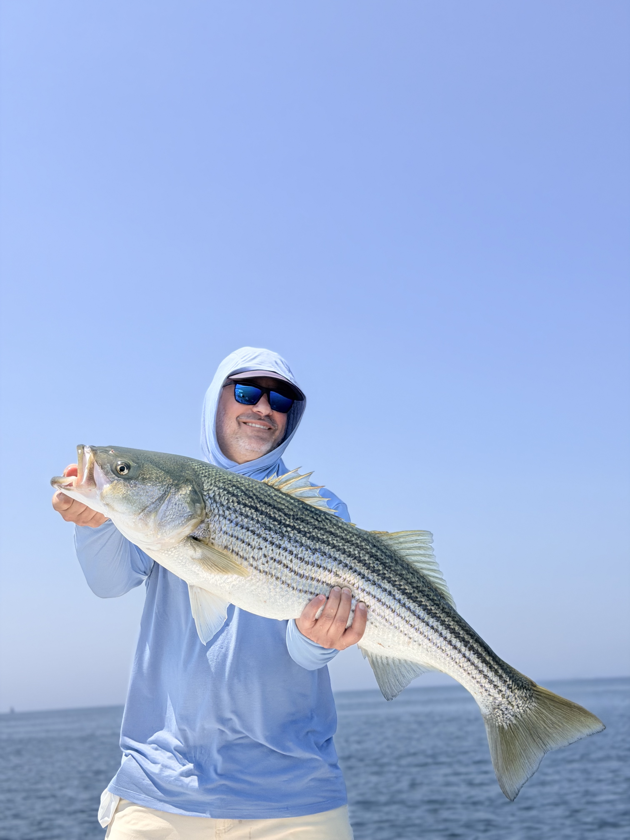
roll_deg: +3.1
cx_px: 315
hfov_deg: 30.3
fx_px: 1165
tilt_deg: +12.4
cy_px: 420
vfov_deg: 39.7
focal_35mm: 48
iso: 64
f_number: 1.78
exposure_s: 1/6536
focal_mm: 6.76
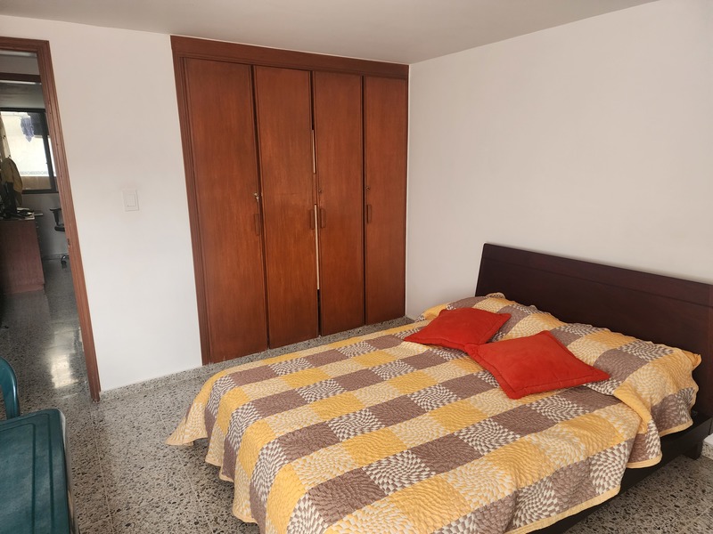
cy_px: 267
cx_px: 356
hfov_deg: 73.9
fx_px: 474
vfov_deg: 58.9
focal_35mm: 23
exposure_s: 1/120
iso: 250
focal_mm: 6.4
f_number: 1.8
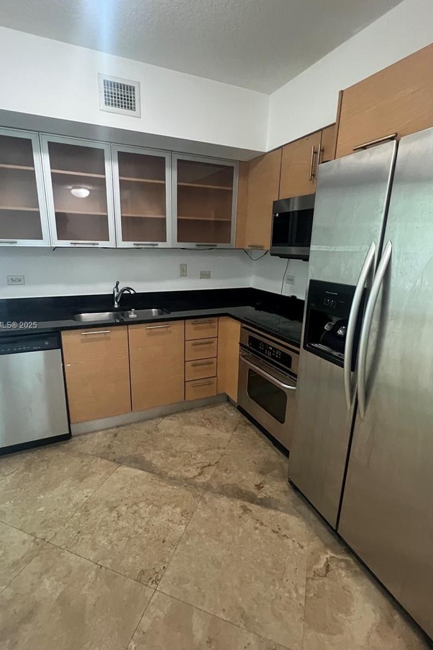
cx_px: 208
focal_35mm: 16
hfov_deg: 73.7
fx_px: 289
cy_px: 326
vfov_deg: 96.7
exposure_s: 1/60
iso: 640
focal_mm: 1.57
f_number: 1.8
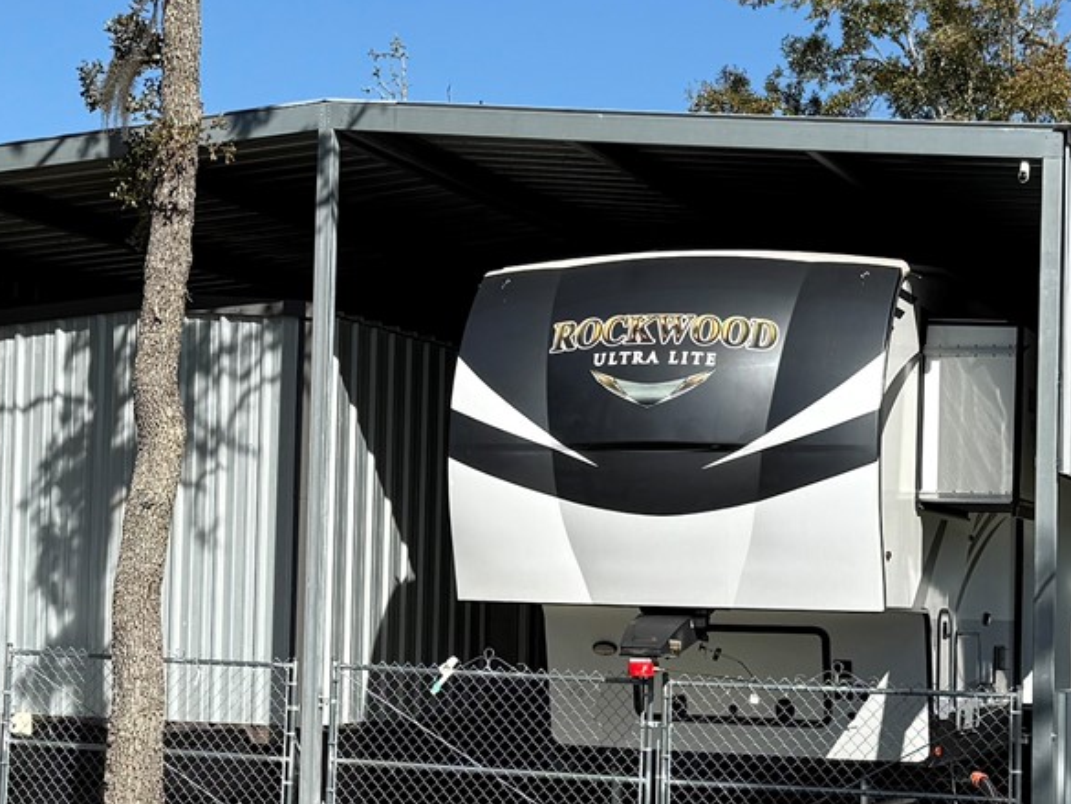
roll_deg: -2.0
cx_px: 416
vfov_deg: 17.6
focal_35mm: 84
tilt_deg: +1.9
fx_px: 2599
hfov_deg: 23.2
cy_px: 487
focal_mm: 6.76
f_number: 1.78
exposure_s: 1/4673
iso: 80
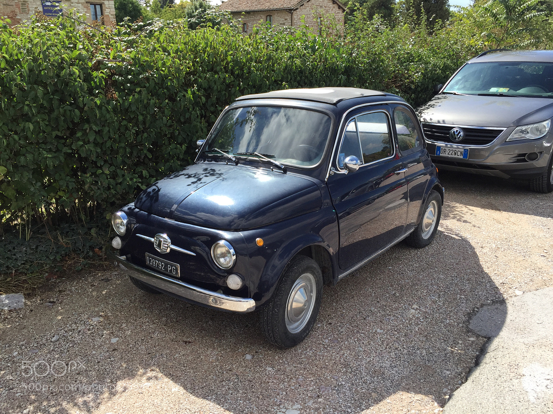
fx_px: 463
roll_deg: -0.6
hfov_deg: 61.7
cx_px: 276
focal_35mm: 29
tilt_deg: -18.4
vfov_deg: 48.2
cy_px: 207
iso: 32
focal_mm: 4.15
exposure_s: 1/1199
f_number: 2.2
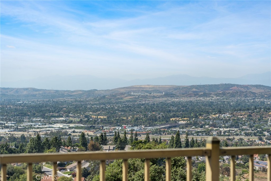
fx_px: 685
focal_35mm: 91
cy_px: 90
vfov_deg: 15.0
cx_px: 136
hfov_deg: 22.4
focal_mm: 91
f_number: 8
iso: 100
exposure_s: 1/500
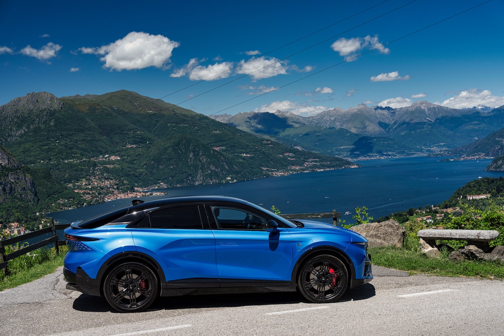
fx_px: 686
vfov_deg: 27.5
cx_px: 252
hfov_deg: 40.3
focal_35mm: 49
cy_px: 168
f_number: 5.6
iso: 400
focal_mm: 49
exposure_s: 1/800
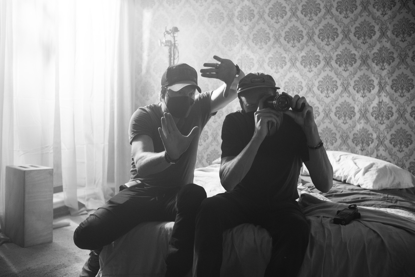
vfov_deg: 37.8
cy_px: 138
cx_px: 208
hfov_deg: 54.4
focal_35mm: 35
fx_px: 403
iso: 2000
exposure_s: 1/250
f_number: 2.2
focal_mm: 23
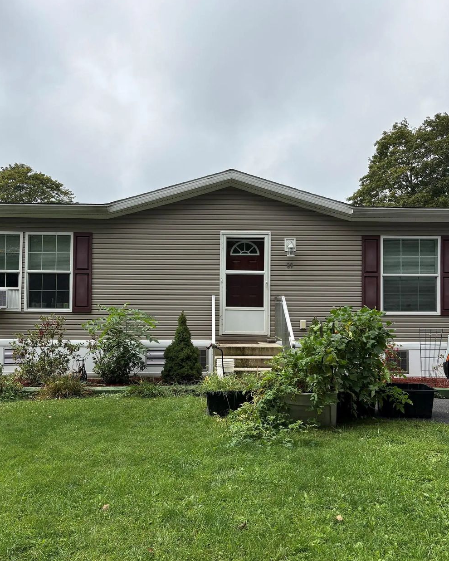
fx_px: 465
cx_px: 220
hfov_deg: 51.5
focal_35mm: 28
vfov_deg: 62.1
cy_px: 298
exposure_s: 1/4329
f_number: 1.6
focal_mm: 5.96
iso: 50
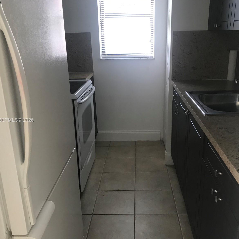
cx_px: 134
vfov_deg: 48.5
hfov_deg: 48.3
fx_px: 266
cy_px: 120
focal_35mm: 34
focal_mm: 3.99
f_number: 1.8
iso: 20
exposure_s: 1/30
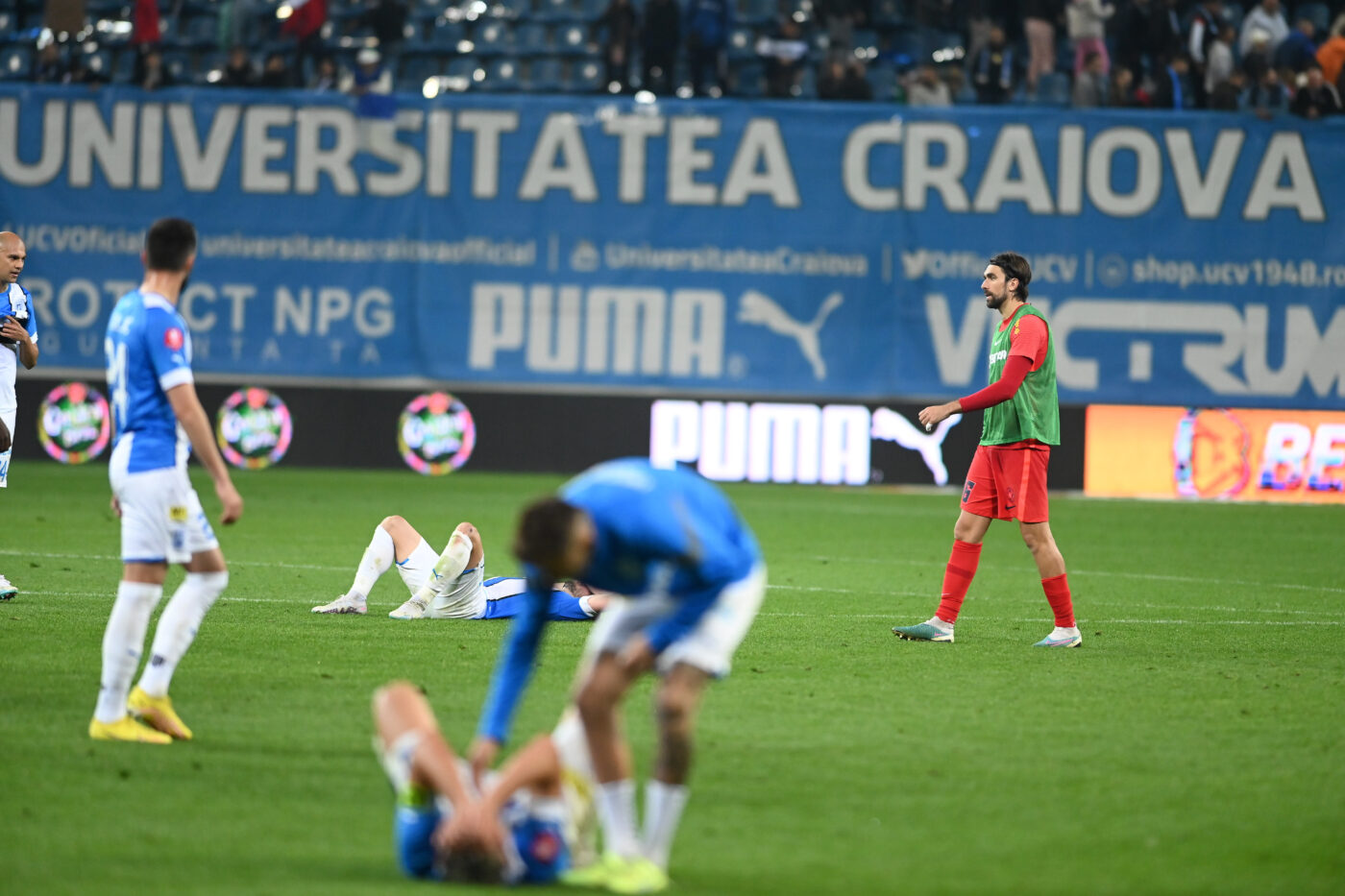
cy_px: 448
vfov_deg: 4.6
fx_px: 11206
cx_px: 672
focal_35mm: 300
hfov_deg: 6.9
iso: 4000
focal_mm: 300
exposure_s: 1/1600
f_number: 2.8
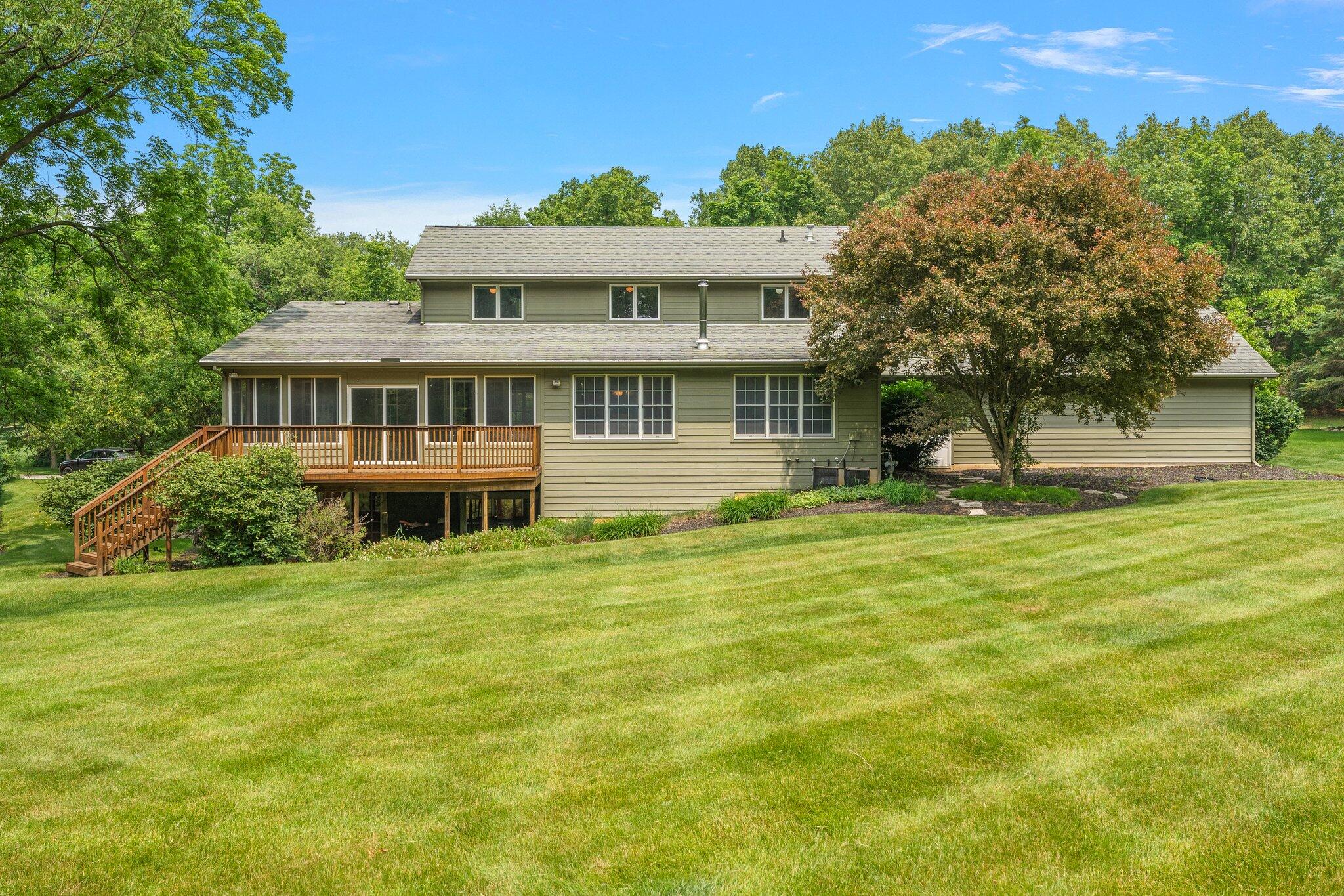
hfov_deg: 61.9
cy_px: 448
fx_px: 1120
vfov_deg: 43.6
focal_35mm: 30
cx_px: 672
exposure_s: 1/125
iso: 400
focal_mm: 20.3
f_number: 8
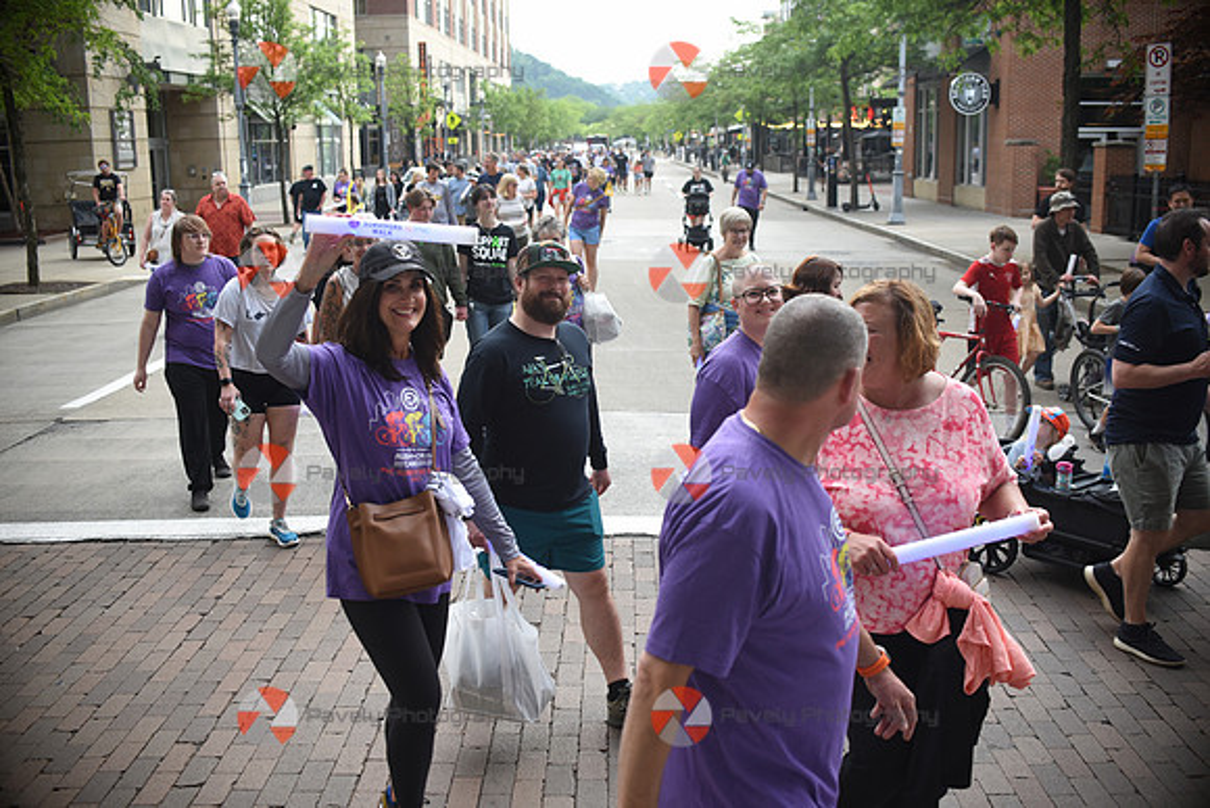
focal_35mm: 35
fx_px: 1177
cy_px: 404
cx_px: 605
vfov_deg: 37.9
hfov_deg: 54.4
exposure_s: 1/320
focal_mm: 35
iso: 640
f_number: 5
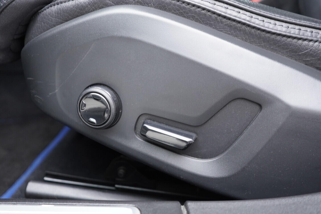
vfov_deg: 36.9
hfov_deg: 53.1
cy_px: 107
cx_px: 160
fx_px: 321
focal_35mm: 36
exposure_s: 1/40
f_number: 2.8
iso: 500
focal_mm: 24
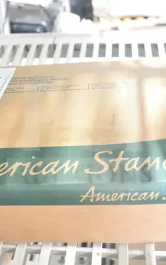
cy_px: 136
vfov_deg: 46.2
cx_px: 82
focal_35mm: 43
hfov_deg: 29.9
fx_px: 311
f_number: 3.5
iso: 1600
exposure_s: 1/40
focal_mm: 18
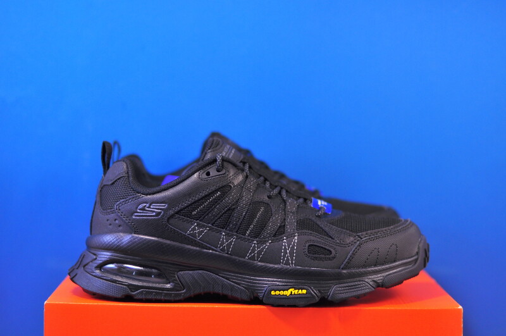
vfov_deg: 18.1
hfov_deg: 27.0
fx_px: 1053
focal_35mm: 75
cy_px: 168
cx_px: 253
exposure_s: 1/320
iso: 250
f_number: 2
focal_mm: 50
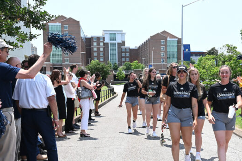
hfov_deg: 41.7
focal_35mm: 47
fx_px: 316
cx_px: 149
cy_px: 105
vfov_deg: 28.5
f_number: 4.5
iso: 250
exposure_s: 1/1000
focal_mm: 24
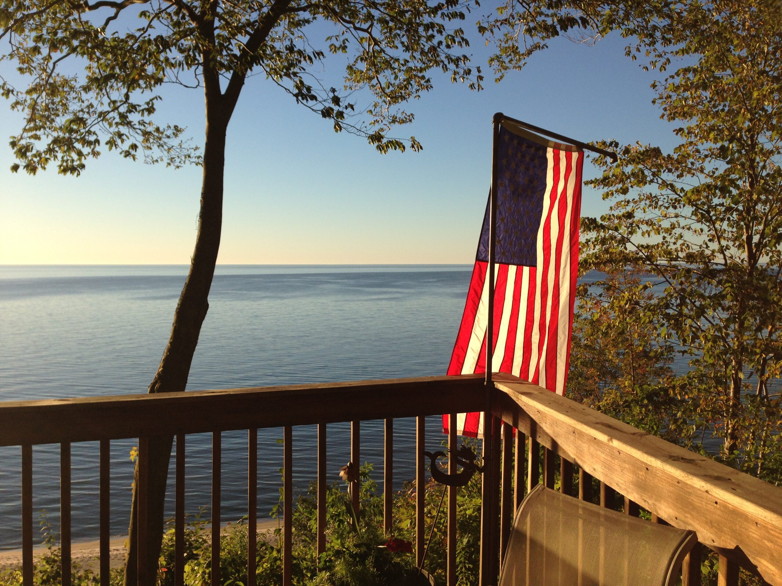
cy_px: 293
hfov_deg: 55.4
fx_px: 745
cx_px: 391
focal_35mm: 33
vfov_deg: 42.9
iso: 50
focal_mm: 4.12
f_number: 2.4
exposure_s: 1/1595
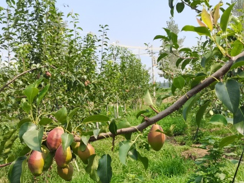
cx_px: 141
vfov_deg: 28.7
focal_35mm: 49
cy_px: 160
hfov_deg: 38.8
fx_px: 345
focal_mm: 5.58
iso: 50
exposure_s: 1/645
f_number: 1.8
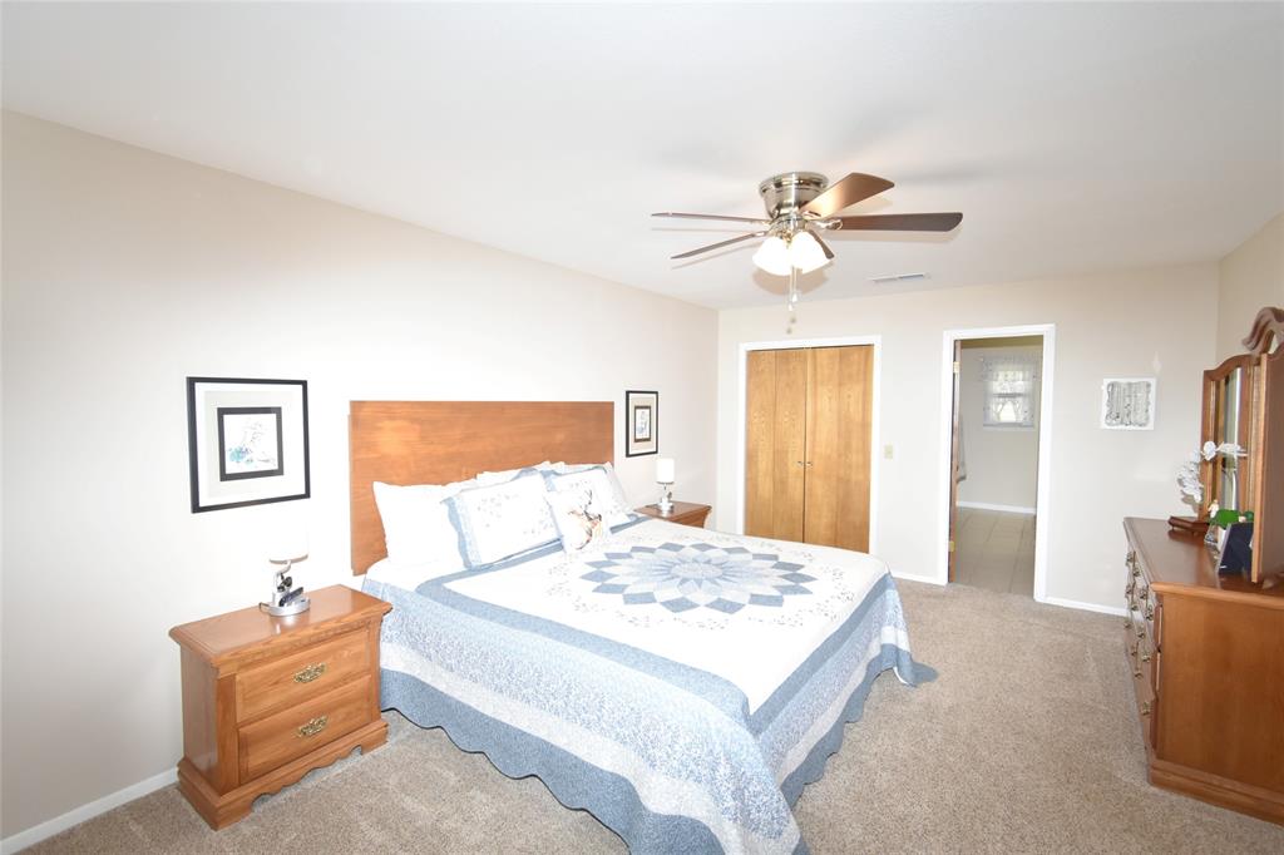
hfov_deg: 100.4
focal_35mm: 15
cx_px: 642
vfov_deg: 77.3
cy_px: 428
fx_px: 535
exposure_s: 1/160
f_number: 4.5
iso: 800
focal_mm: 10
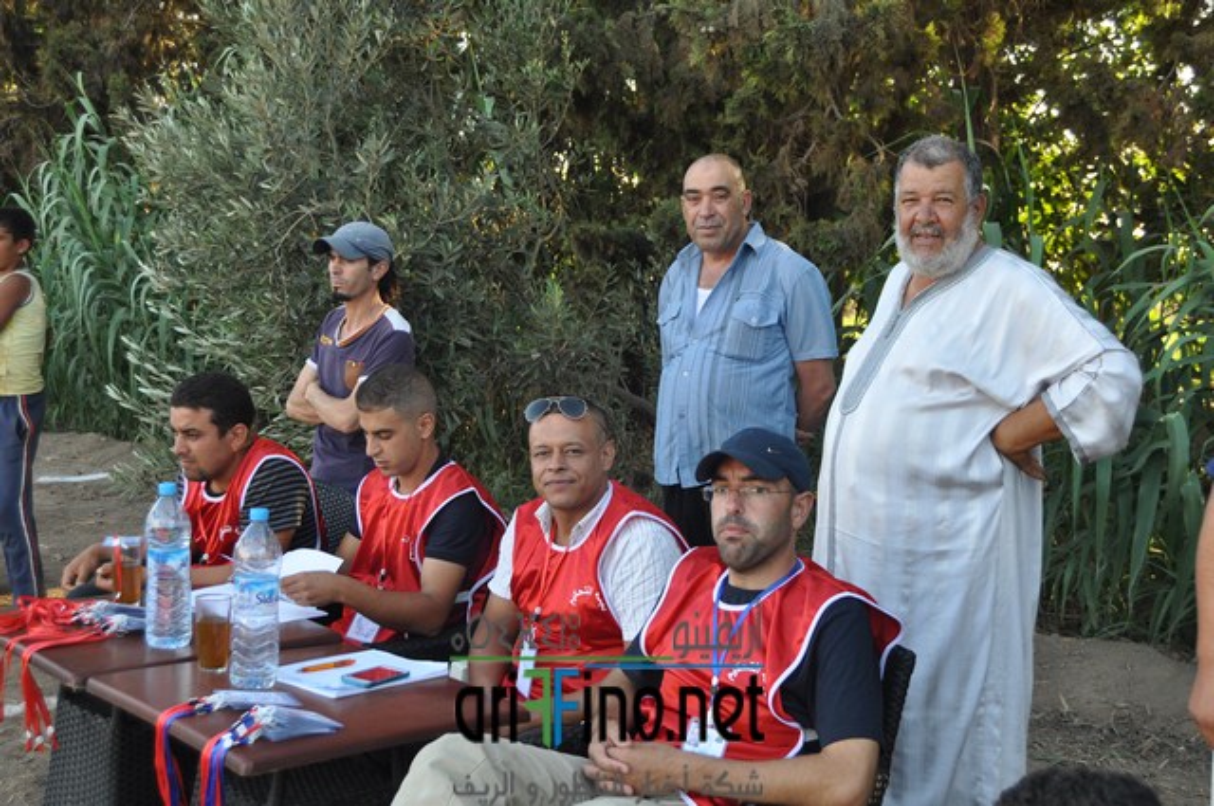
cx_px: 607
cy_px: 403
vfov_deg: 29.8
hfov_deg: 43.7
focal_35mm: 45
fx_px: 1516
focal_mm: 30
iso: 280
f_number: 5.6
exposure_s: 1/125
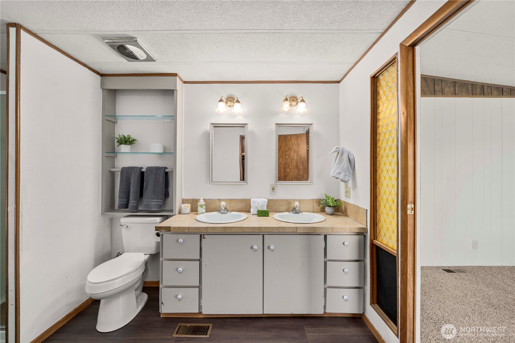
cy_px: 172
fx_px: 186
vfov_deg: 85.4
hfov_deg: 108.3
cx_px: 258
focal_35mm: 13
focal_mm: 13
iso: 125
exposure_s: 1/60
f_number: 7.1
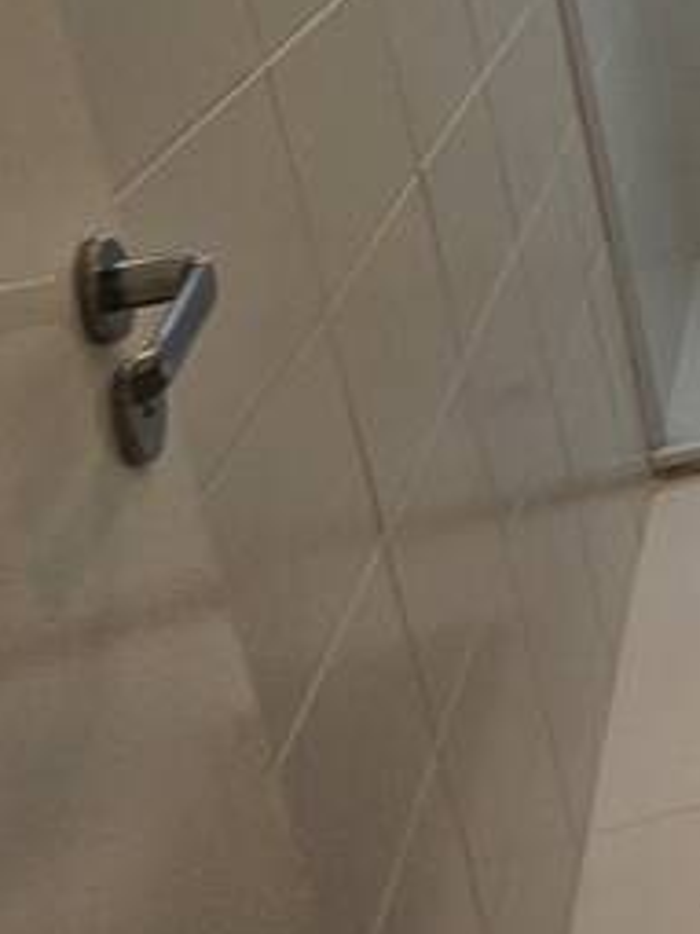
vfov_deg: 31.8
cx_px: 1275
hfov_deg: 19.5
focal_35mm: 55
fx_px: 1484
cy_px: -37
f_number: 2.2
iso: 80
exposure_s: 1/60
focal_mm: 2.2
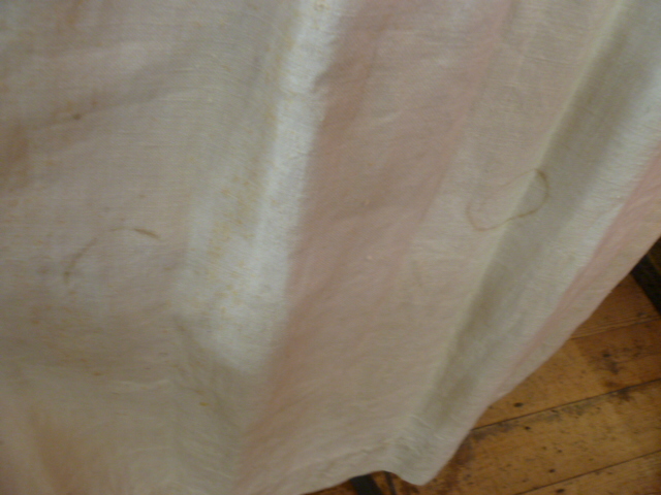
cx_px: 330
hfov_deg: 63.4
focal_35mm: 28
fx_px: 535
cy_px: 248
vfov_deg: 49.7
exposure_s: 1/30
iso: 250
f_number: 3.3
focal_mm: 5
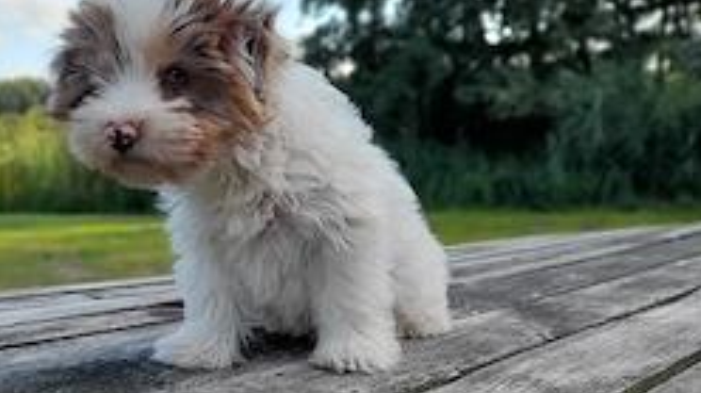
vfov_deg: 27.0
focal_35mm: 44
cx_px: 280
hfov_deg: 46.2
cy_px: 240
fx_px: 817
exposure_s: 1/132
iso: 20
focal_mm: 4.6
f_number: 2
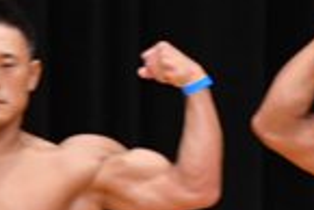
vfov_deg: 1.0
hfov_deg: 1.5
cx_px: 597
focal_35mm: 1362
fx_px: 11891
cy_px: 344
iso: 4000
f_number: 5.6
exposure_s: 1/400
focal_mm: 170
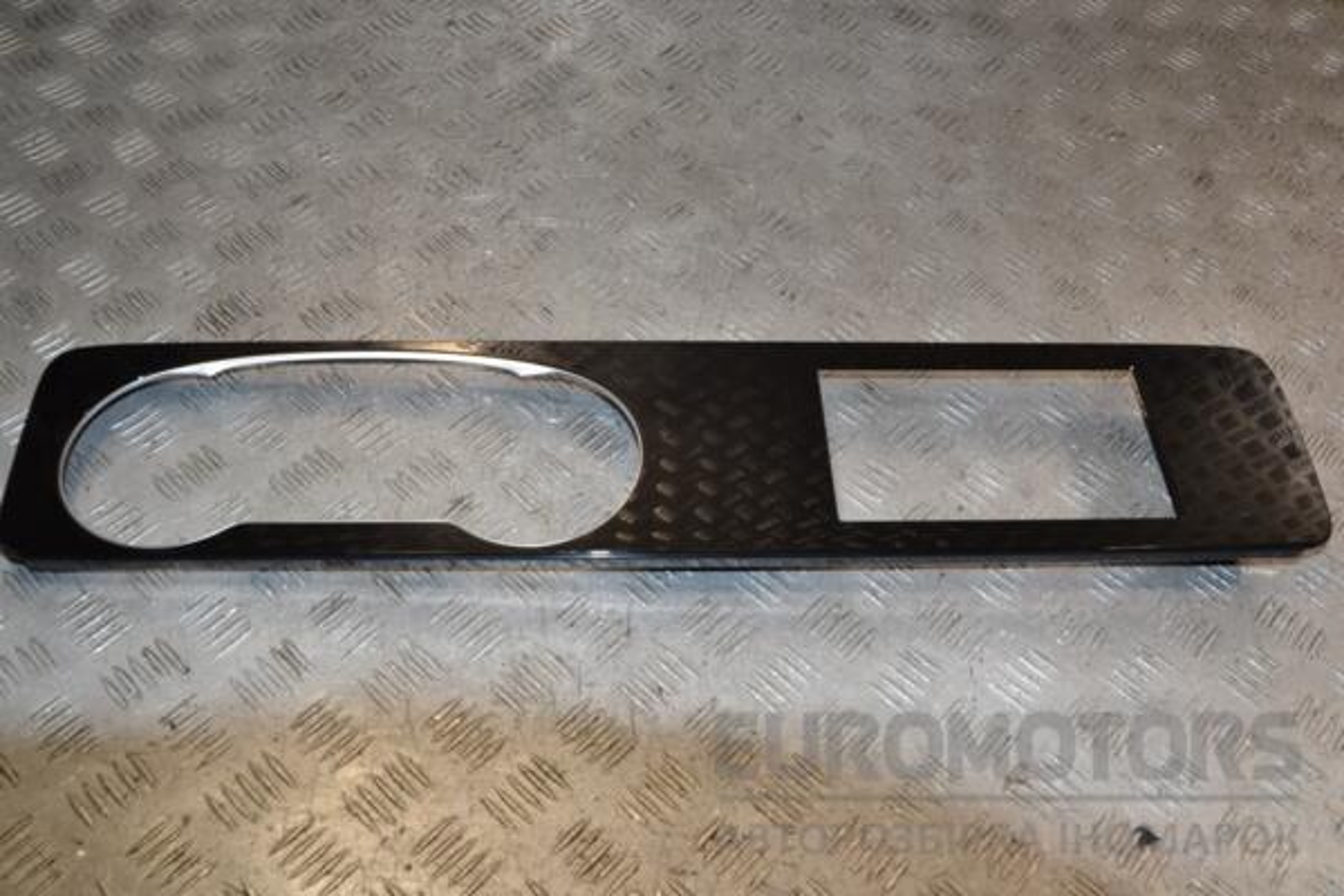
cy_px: 448
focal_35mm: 33
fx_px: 1232
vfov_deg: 40.0
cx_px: 672
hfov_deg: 57.2
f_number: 9
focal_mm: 22
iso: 800
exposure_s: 1/200
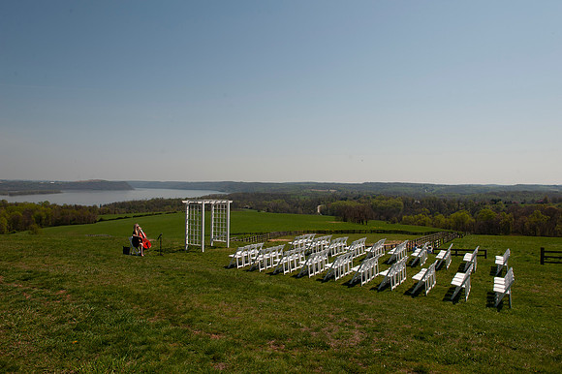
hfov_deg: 73.8
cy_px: 187
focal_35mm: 24
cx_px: 281
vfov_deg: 53.1
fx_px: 374
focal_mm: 24
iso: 125
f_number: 10
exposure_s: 1/640
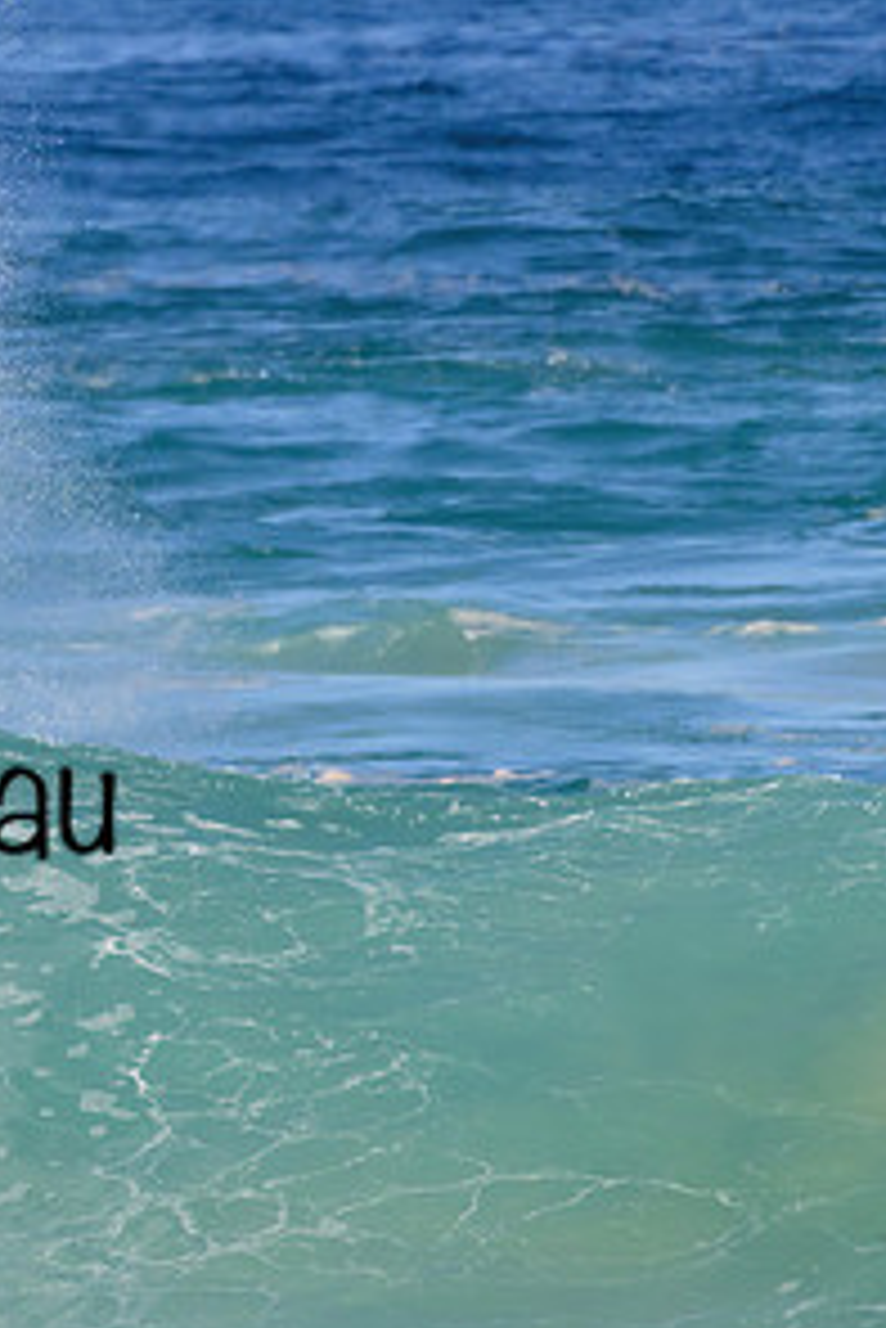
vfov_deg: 1.2
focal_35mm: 1769
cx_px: -360
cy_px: 750
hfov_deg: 0.8
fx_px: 65224
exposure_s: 1/2500
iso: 1100
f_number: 11
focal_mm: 900
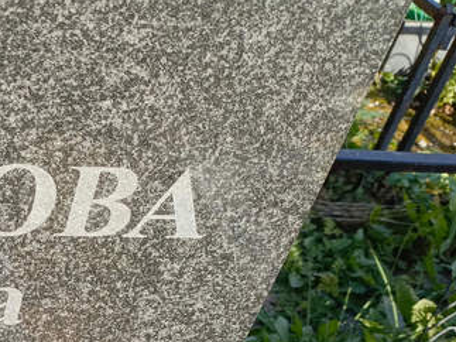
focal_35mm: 62
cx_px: -104
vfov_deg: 22.6
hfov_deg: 27.2
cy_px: 352
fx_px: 816
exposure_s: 1/326
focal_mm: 4.76
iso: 110
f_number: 1.69
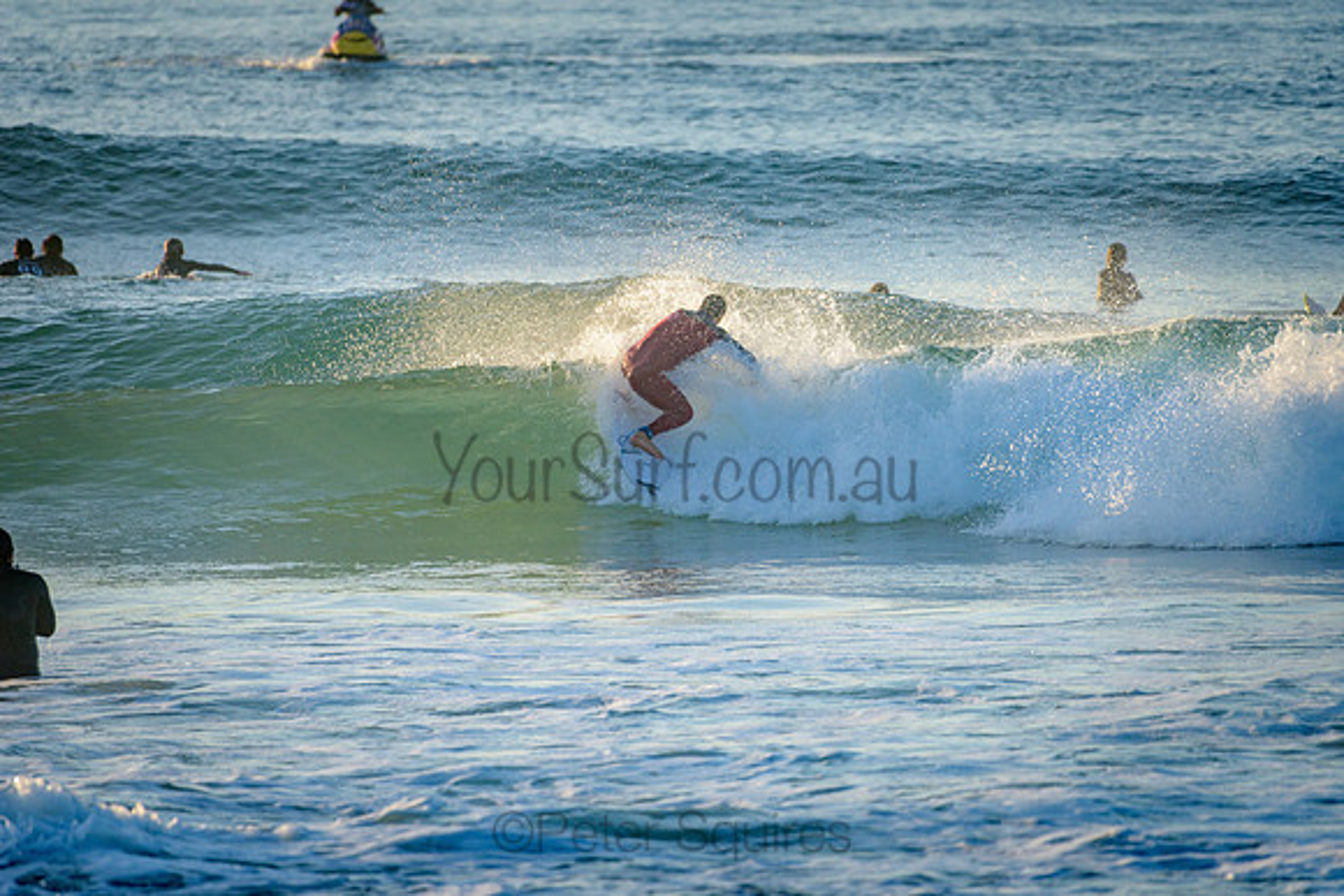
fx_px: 18670
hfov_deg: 4.1
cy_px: 448
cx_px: 672
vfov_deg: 2.8
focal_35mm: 500
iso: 450
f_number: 5.6
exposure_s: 1/2000
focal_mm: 500
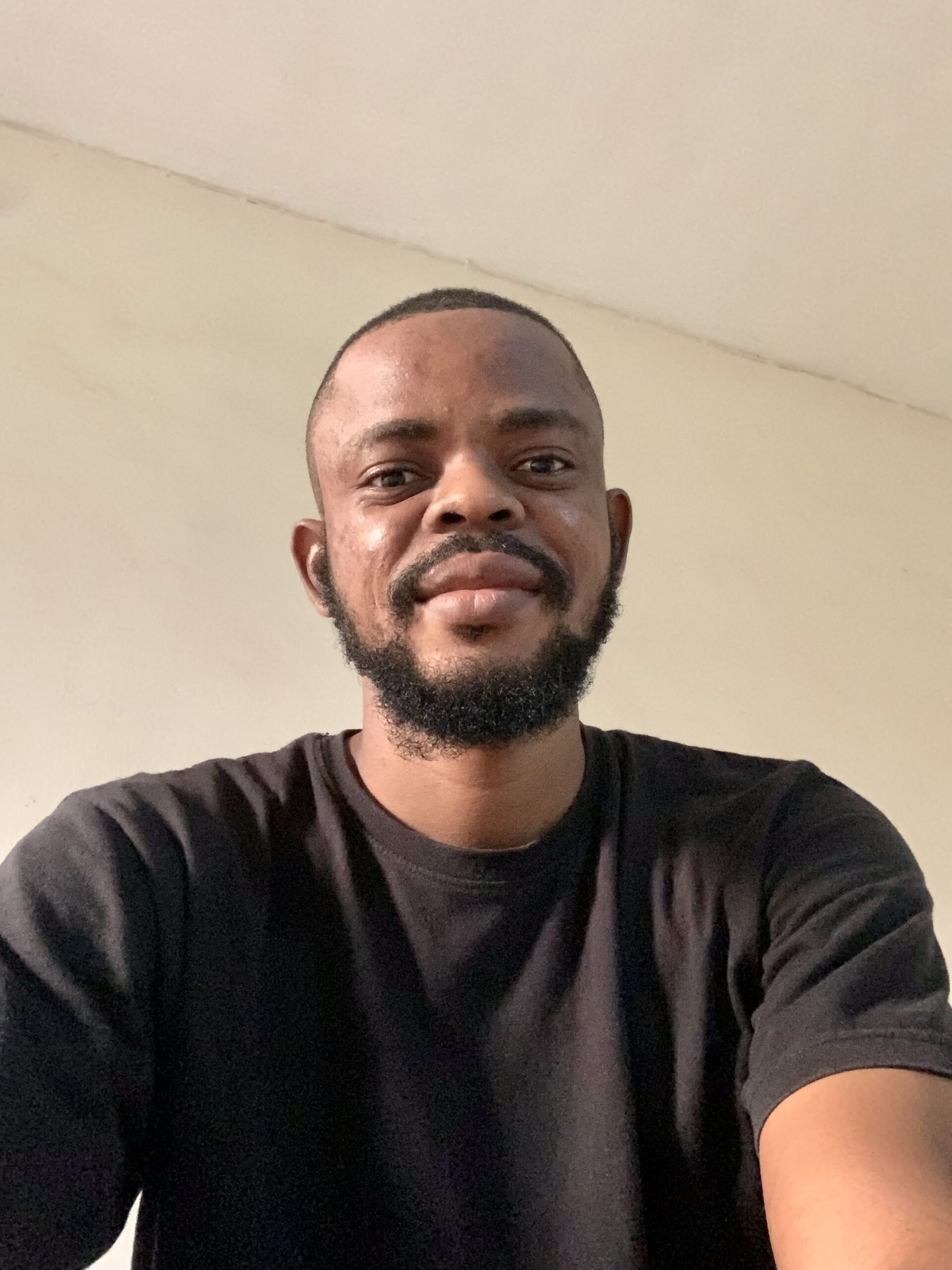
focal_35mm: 32
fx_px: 1173
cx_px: 476
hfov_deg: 44.2
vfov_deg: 56.8
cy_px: 635
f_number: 2.2
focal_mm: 2.87
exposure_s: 1/17
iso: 1250
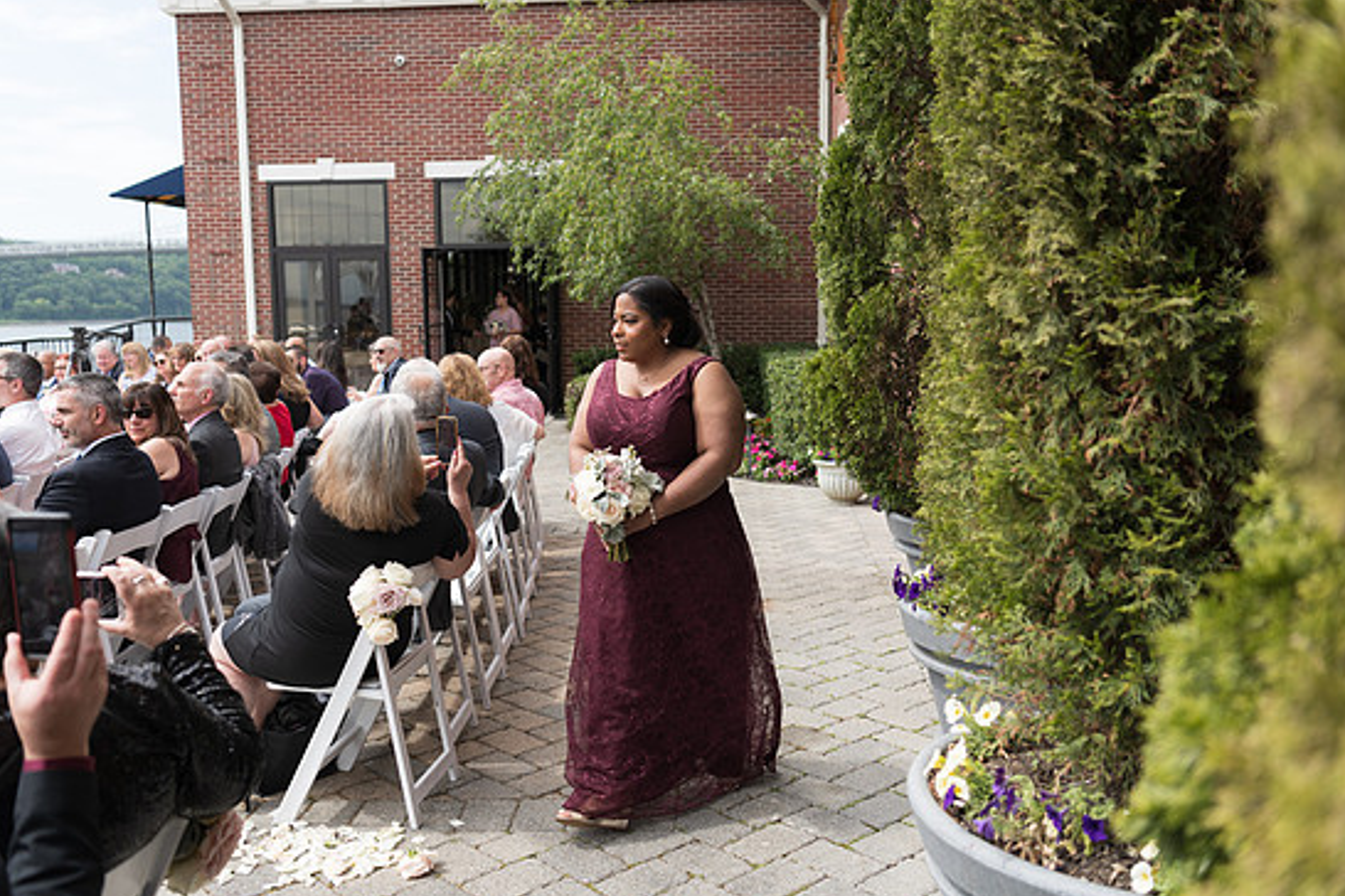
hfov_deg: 55.8
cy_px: 464
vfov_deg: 38.9
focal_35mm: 34
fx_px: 1270
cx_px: 653
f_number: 2.8
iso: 64
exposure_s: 1/640
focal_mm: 32
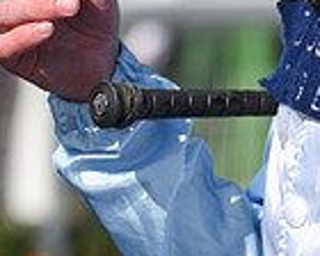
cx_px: 338
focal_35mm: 451
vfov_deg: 3.4
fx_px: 4271
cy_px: -187
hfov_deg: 4.3
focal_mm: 150
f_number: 5.6
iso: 400
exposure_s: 1/3200
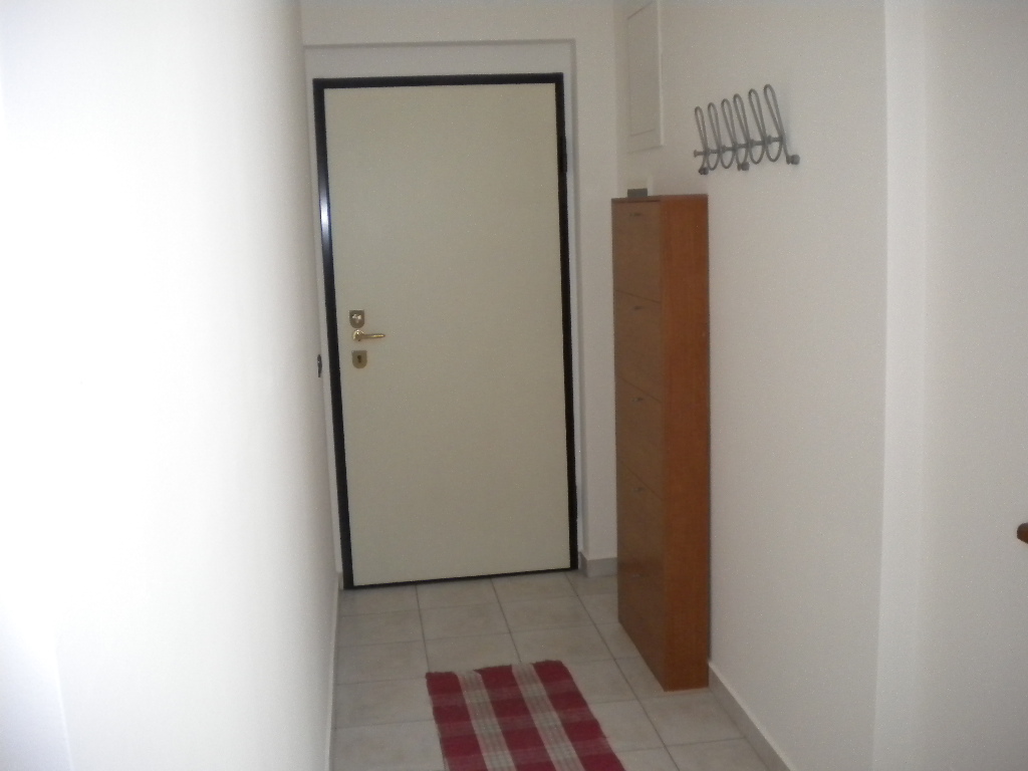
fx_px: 1039
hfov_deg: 52.6
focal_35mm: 35
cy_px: 386
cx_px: 514
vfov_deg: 40.7
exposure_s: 1/52.2
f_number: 3.1
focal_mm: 6.3
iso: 400
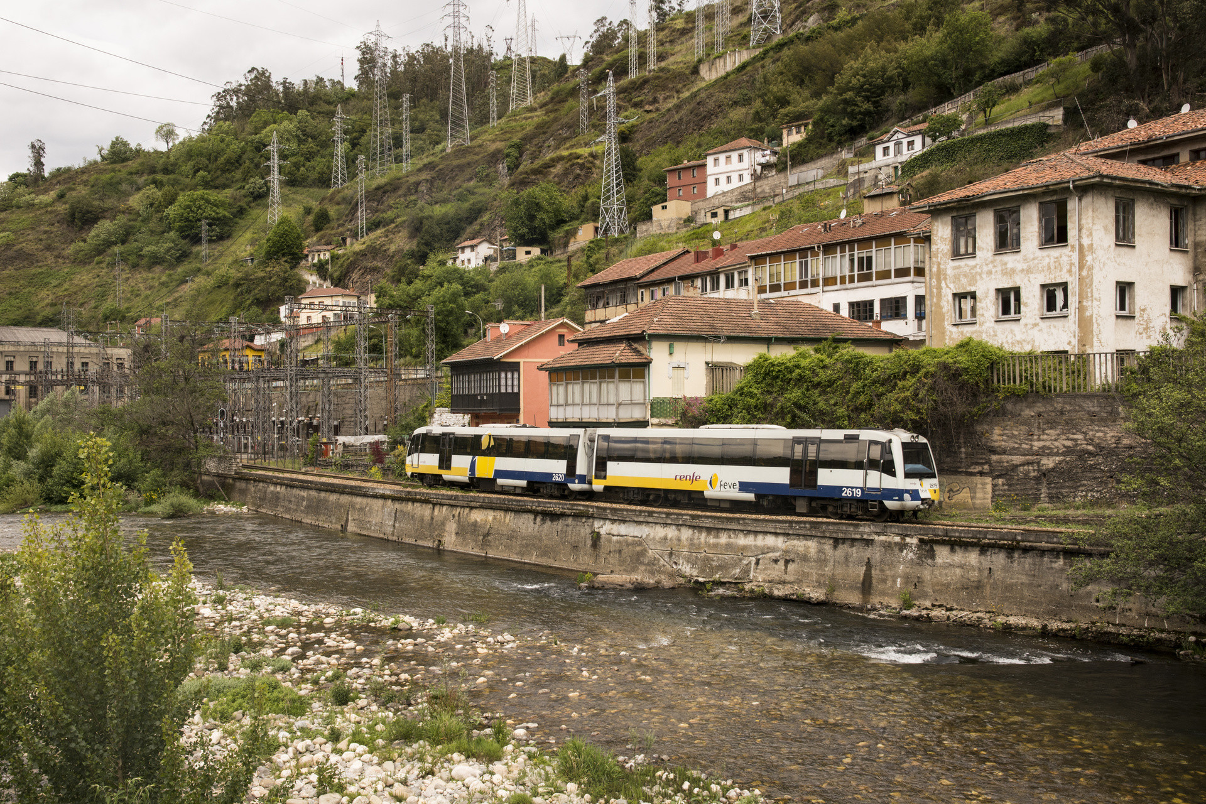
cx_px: 603
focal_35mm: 38
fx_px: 1256
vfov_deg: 35.5
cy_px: 402
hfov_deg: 51.3
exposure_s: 1/1000
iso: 400
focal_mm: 25
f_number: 7.1
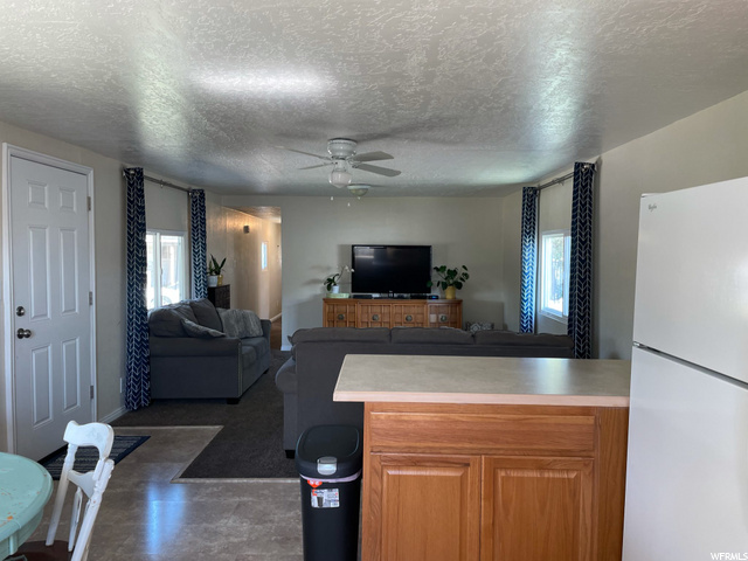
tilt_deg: -2.4
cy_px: 280
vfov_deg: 53.1
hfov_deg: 67.3
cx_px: 374
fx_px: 562
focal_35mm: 26
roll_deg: -0.1
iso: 80
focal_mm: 4.2
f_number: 1.6
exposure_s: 1/60
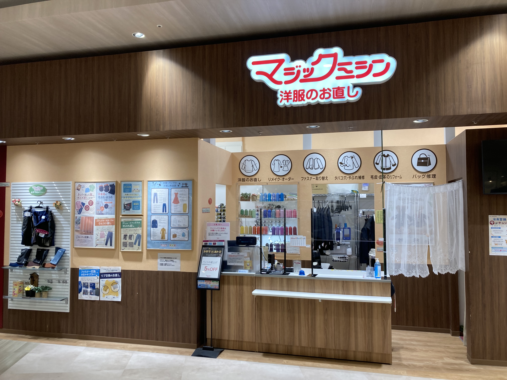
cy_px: 190
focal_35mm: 28
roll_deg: -0.4
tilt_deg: +3.0
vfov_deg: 49.7
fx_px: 410
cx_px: 254
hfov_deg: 63.4
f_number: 1.8
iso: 50
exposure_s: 1/100
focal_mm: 3.99
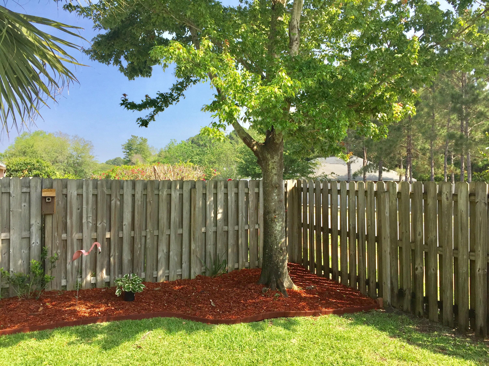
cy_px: 183
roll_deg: -0.4
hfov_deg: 61.7
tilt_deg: -0.1
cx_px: 244
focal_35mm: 29
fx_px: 410
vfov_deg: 48.2
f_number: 2.2
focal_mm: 4.15
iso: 32
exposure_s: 1/942
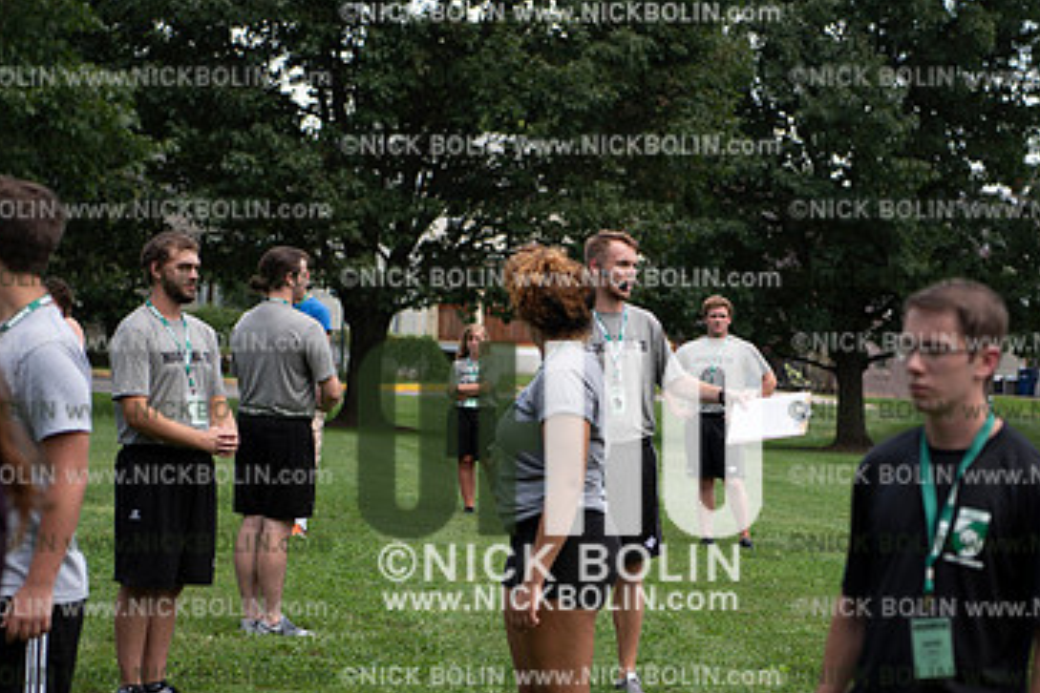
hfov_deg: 18.3
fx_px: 3235
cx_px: 559
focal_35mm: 112
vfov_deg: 12.2
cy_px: 477
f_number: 3.5
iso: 125
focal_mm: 70
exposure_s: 1/640
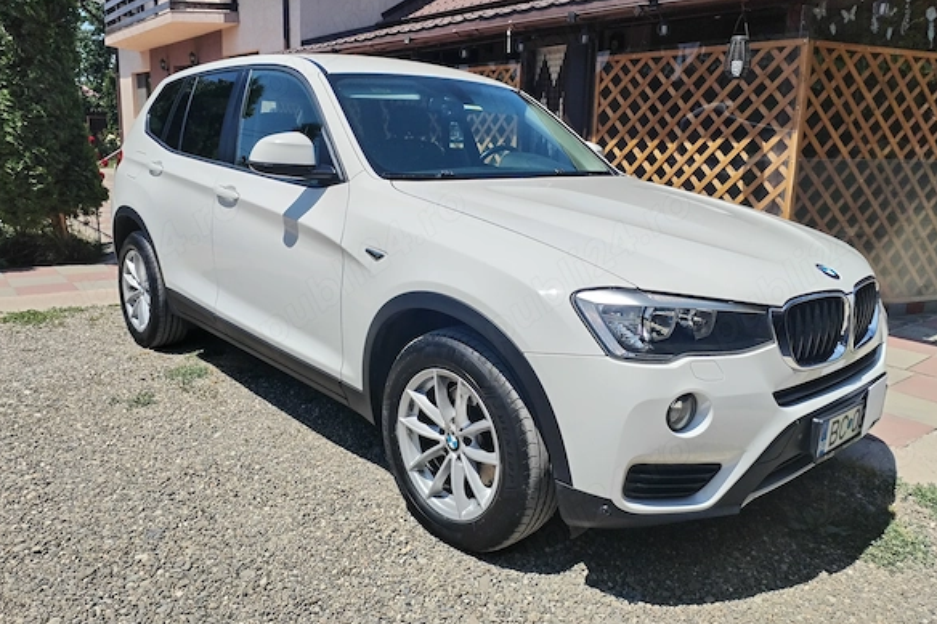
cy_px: 286
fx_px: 807
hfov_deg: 60.3
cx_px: 473
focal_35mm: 31
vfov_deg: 42.3
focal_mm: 4.75
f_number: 1.8
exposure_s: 1/1910
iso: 100
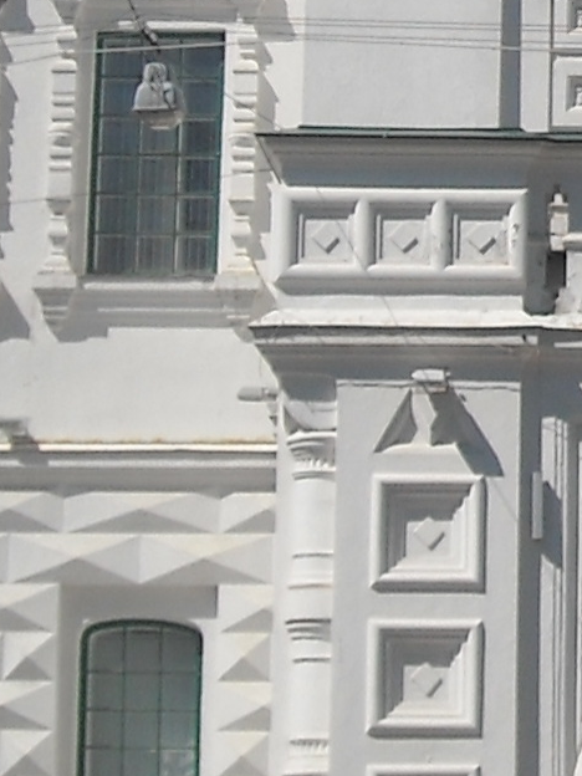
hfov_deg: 7.9
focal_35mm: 183
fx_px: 4102
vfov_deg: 10.7
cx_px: 991
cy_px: -46
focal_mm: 5.7
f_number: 5.6
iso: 64
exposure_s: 1/544
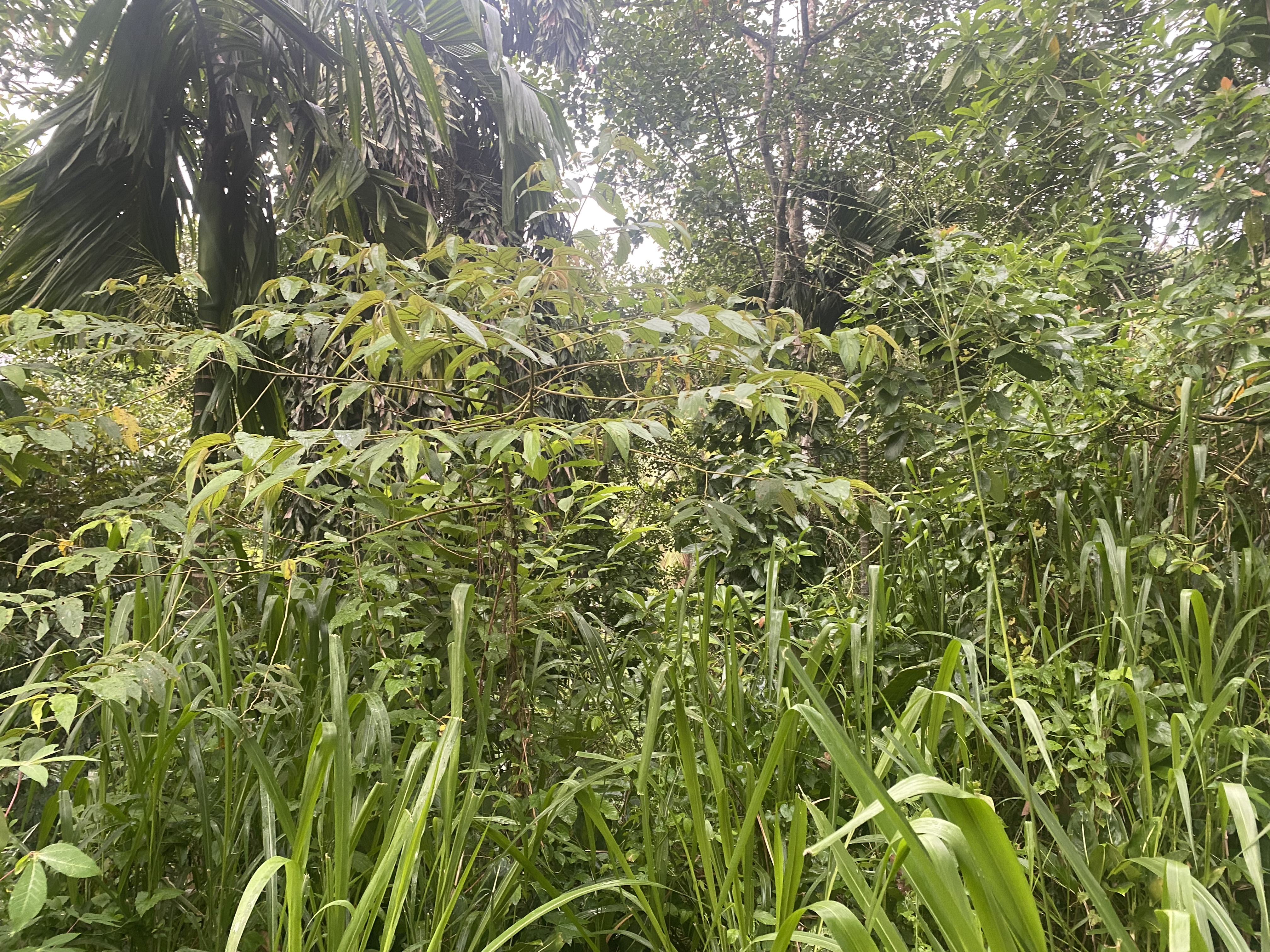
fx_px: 954
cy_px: 476
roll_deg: -0.8
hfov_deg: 67.3
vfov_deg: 53.1
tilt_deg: +5.6
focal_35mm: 26
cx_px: 635
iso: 125
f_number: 1.8
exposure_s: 1/60
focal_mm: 4.25
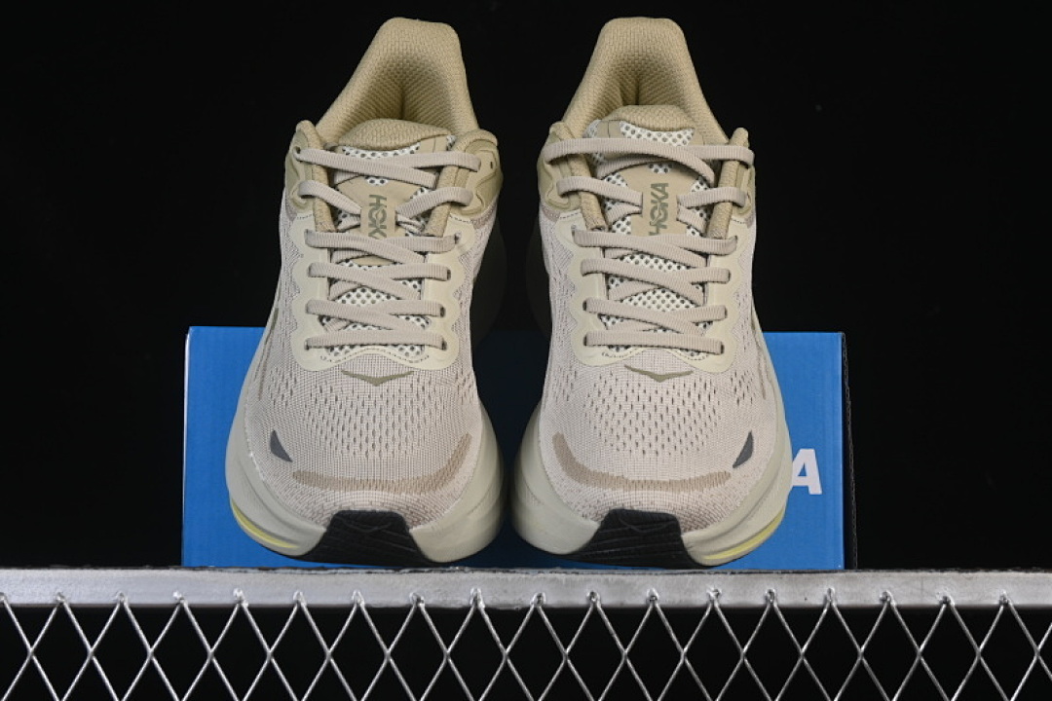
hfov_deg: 27.0
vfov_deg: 18.2
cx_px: 526
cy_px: 350
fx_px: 2191
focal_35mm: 75
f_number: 8
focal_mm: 50
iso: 160
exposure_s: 1/80
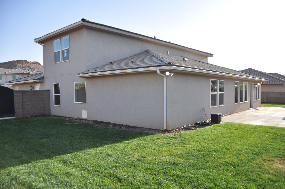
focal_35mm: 27
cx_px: 142
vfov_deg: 47.8
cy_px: 94
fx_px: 213
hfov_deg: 67.4
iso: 250
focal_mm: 18
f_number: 3.5
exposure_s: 1/1000
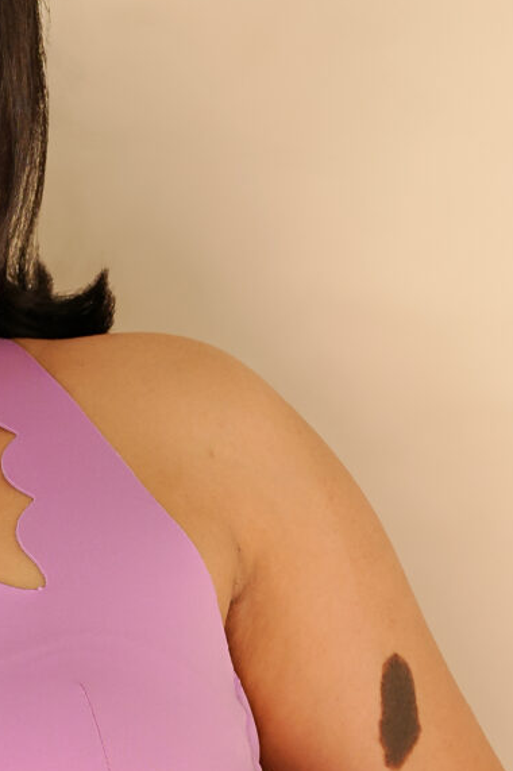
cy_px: 671
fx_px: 3360
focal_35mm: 157
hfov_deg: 8.6
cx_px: -118
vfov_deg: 13.0
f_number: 4.5
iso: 800
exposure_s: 1/200
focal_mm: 35
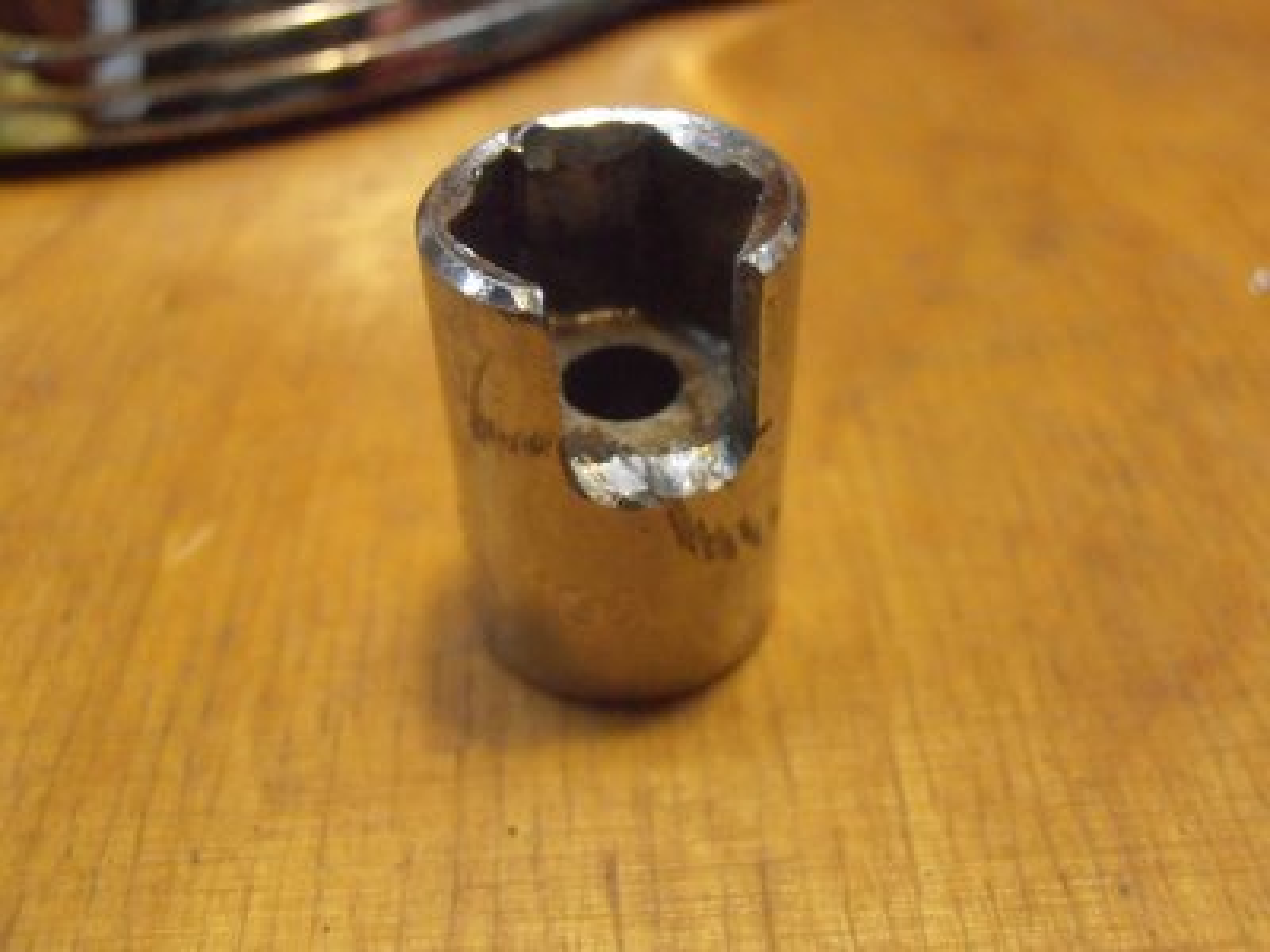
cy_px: 476
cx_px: 635
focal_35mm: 37
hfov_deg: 50.1
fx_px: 1357
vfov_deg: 38.7
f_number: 3.9
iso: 800
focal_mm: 6.61
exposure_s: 1/80
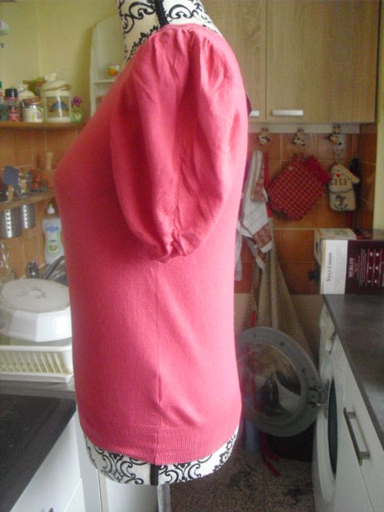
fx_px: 532
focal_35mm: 36
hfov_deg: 39.7
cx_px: 192
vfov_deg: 51.4
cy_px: 256
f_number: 3.1
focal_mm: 6.3
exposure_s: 1/80
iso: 800
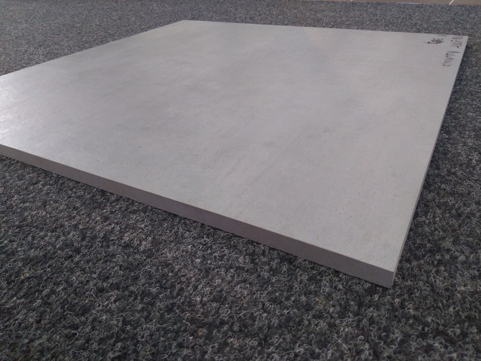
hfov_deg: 79.0
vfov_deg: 63.4
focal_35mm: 21
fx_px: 292
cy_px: 180
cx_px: 240
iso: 521
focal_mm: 3.59
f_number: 2
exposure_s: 1/33.3
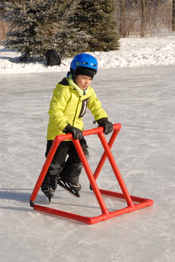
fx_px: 720
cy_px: 131
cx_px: 88
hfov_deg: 13.9
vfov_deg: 20.6
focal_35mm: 99
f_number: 10
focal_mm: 66
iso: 200
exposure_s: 1/400
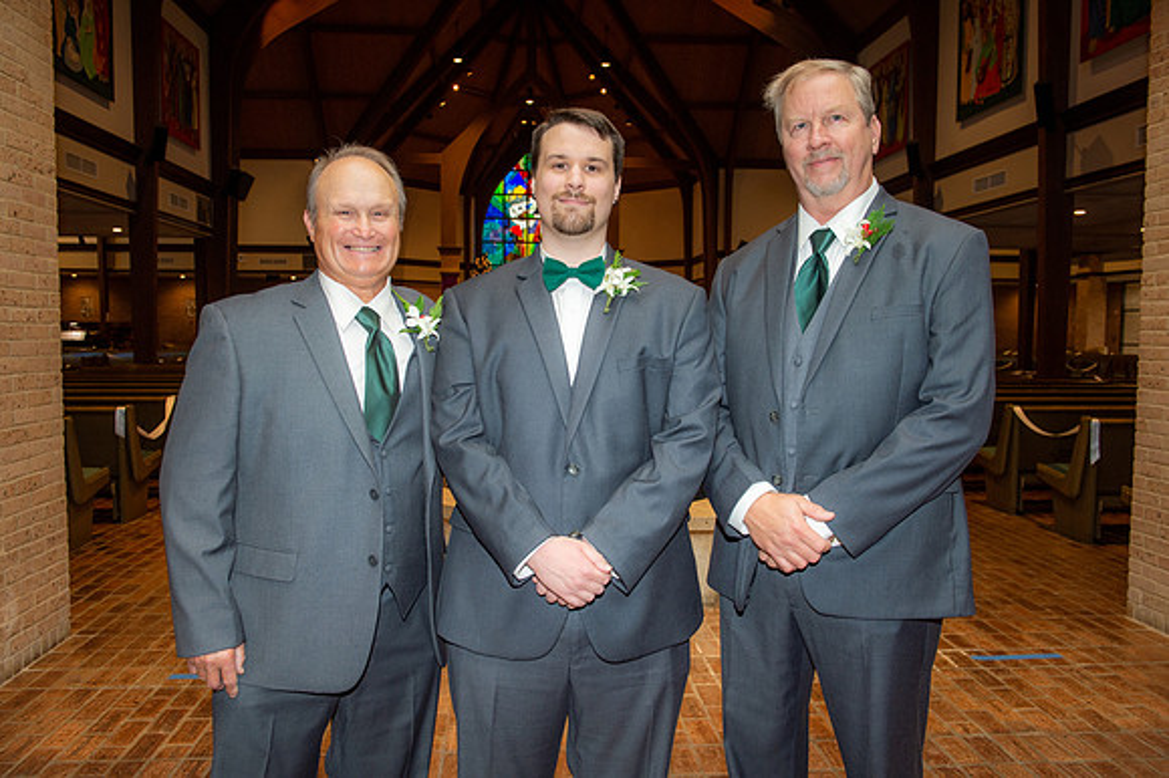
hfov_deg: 63.7
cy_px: 389
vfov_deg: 44.9
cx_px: 584
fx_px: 941
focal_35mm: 29
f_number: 5.6
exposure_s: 1/160
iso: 1250
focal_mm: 29
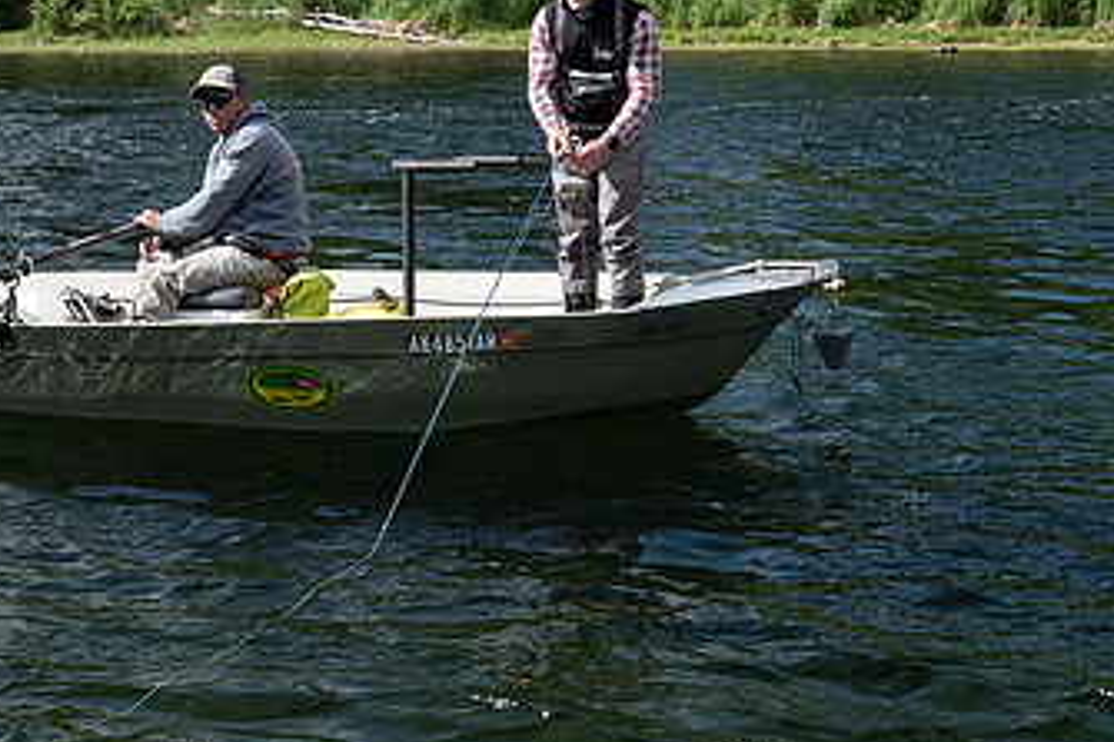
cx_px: 293
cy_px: 380
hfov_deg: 25.4
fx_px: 2443
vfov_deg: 17.3
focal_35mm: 79
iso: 250
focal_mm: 20
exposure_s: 1/250
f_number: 5.6
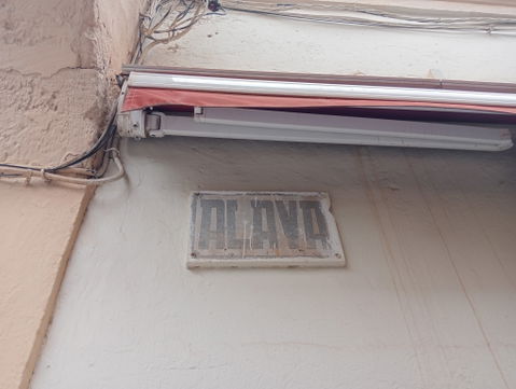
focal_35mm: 28
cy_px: 194
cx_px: 258
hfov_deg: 63.4
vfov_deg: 49.9
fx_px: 418
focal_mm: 4.04
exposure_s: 1/182
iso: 111
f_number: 1.8
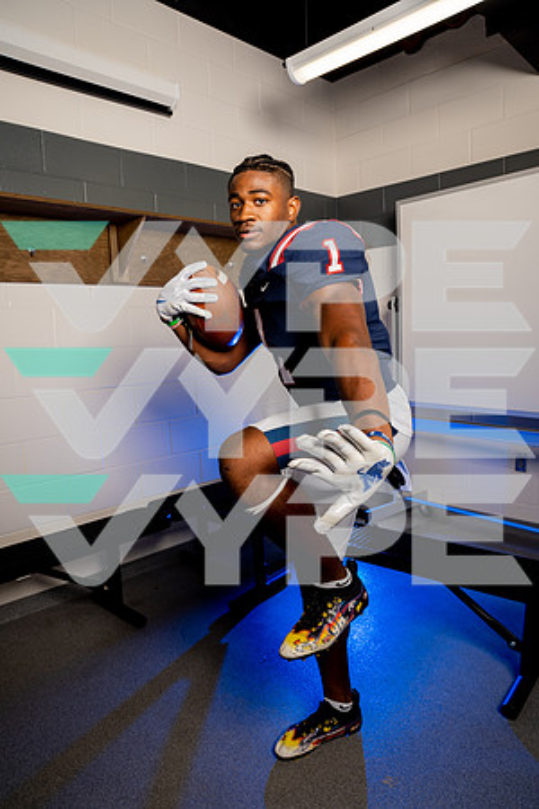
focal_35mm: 24
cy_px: 404
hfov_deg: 53.1
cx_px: 270
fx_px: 539
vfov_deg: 73.7
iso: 160
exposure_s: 1/250
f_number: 6.3
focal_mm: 24
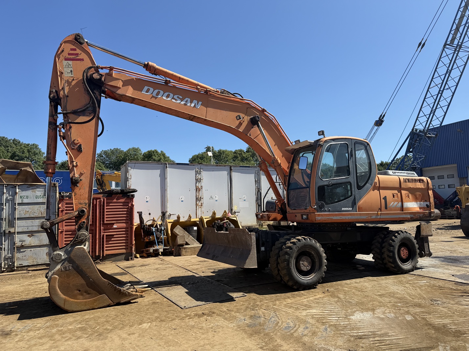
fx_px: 325
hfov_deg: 71.6
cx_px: 234
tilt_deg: +6.3
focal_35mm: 24
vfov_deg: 56.8
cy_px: 176
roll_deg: +1.8
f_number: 1.78
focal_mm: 6.76
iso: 80
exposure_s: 1/3021
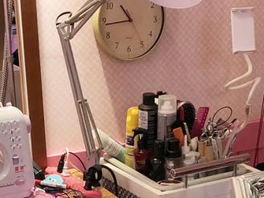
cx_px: 104
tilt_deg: -29.6
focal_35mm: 104
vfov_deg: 13.2
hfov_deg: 18.9
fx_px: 793
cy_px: 326
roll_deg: +0.8
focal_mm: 3.99
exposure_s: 1/17
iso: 40
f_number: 1.8
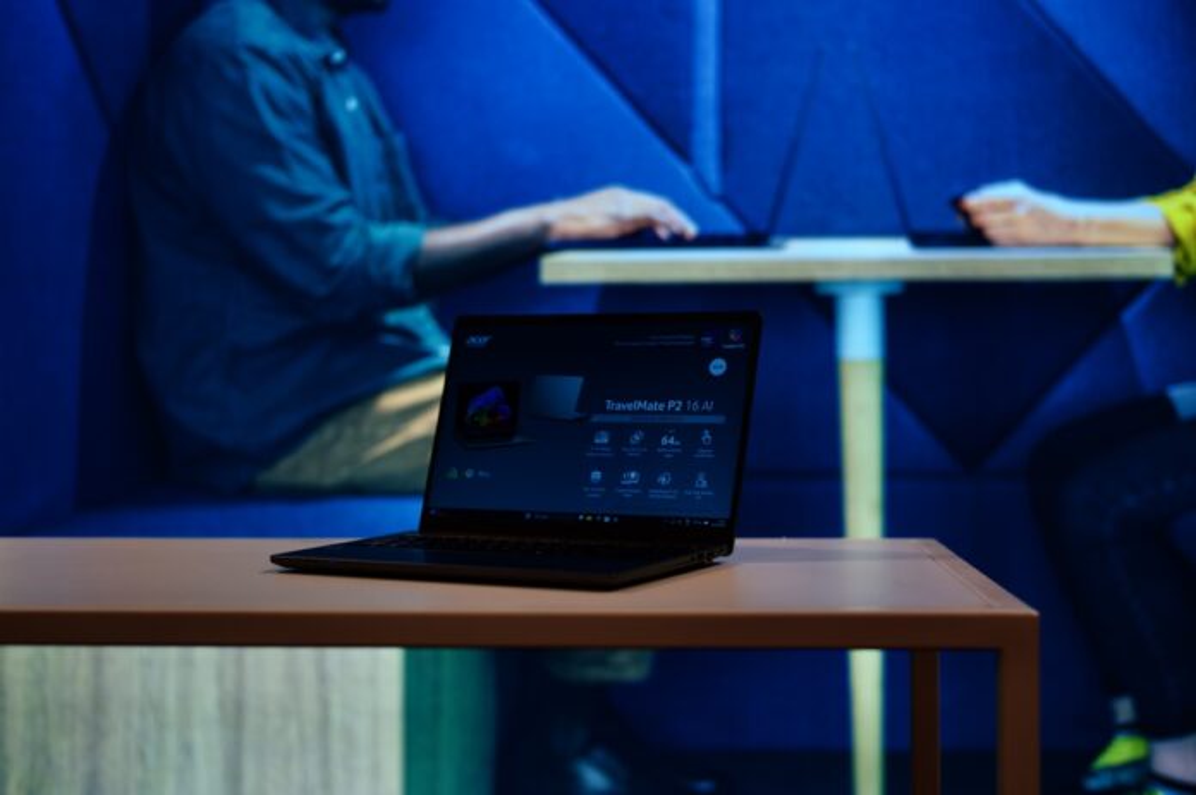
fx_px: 1660
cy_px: 398
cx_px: 598
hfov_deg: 39.6
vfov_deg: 27.0
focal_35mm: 50
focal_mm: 50
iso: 320
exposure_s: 1/60
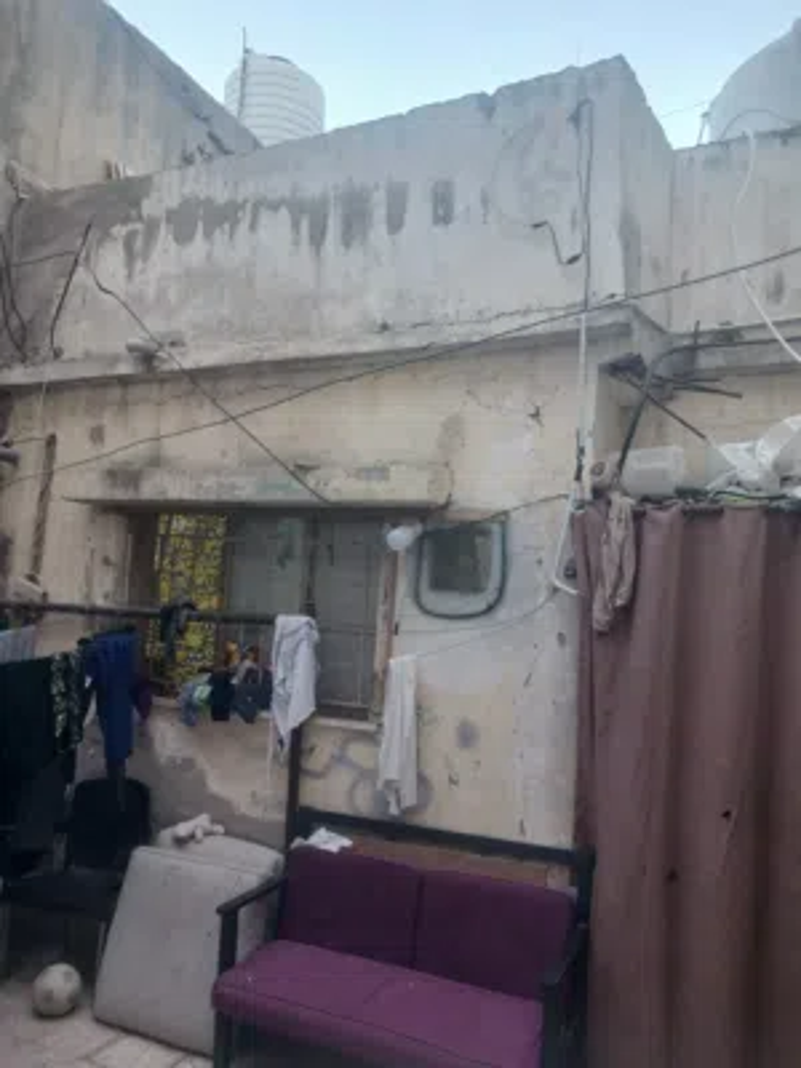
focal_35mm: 27
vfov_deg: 65.3
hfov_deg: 51.4
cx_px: 400
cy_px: 534
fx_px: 833
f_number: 1.8
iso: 50
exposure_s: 1/50
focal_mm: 4
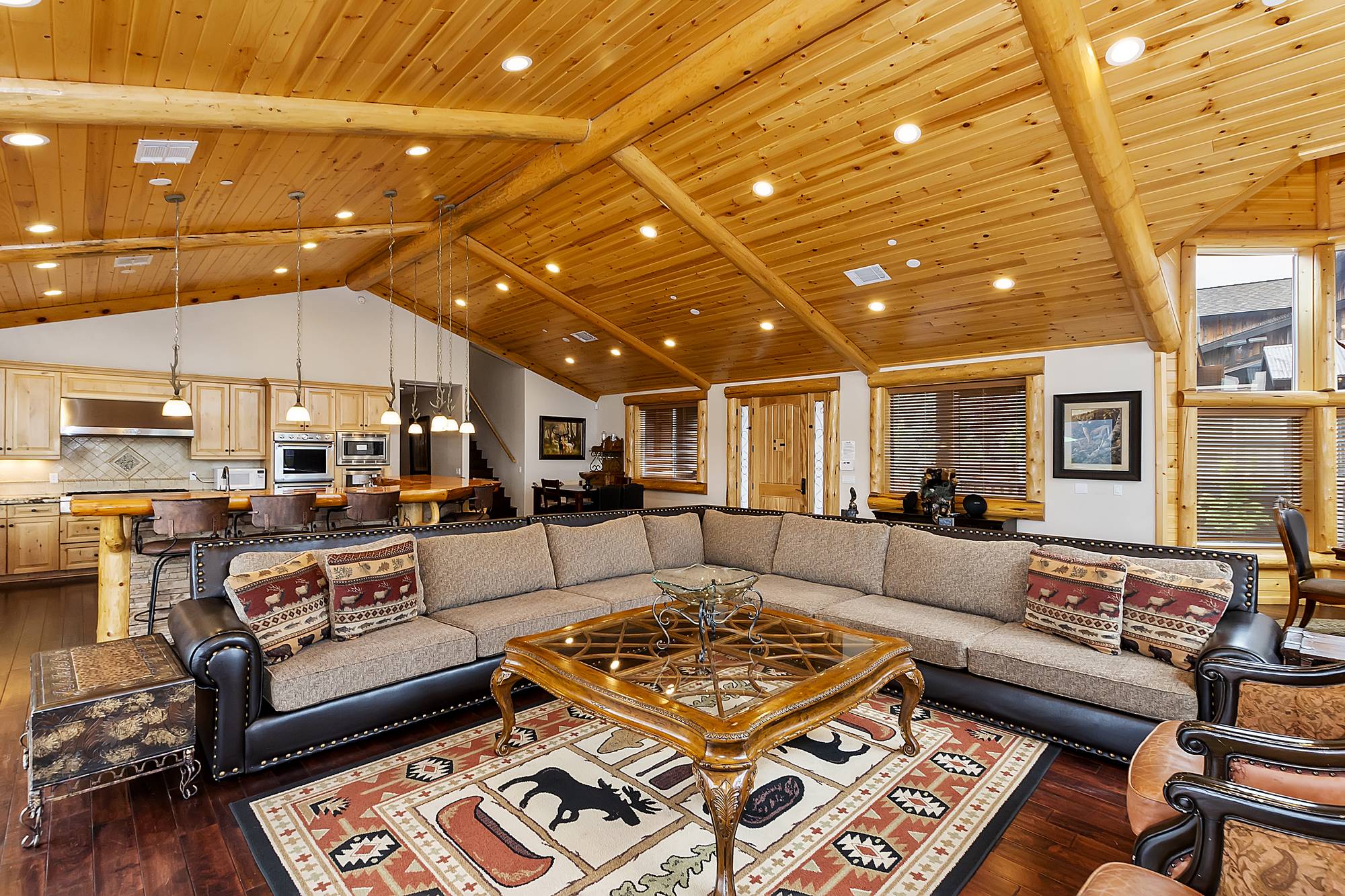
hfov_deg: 100.4
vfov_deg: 77.3
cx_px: 672
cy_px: 448
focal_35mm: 15
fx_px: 560
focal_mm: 10
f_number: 8
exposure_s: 1/30
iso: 400
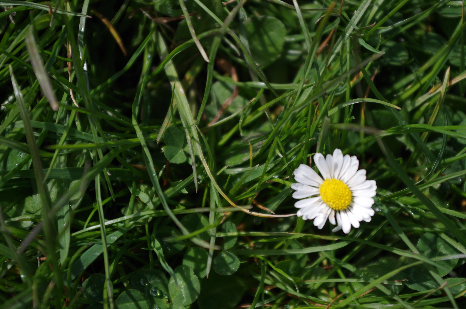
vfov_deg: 16.5
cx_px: 233
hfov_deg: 24.7
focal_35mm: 82
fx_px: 1066
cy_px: 154
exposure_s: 1/400
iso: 100
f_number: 5.6
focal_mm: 55
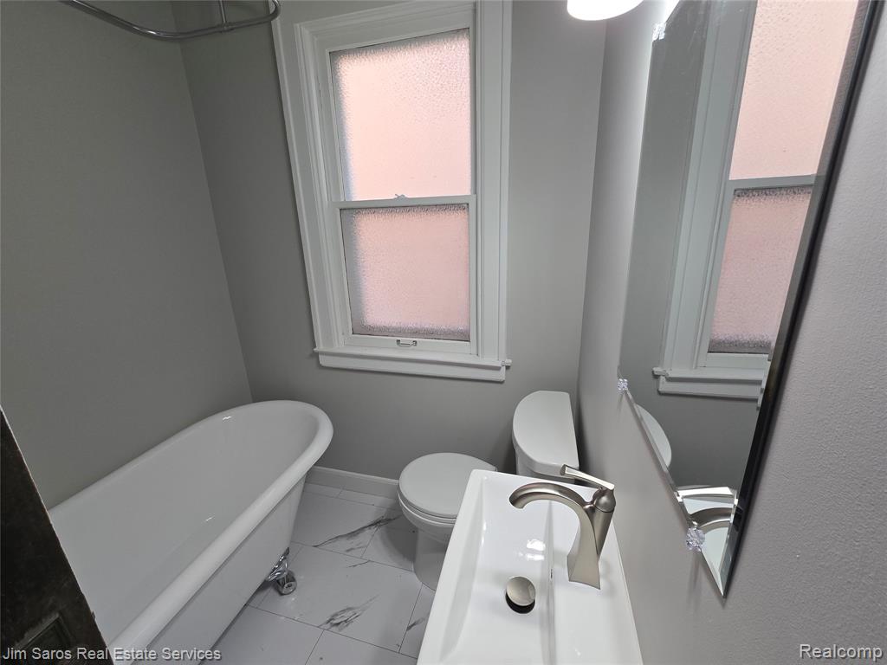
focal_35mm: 13
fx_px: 333
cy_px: 332
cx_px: 444
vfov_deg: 89.9
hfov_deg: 106.2
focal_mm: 2.2
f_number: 2.2
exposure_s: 1/60
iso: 64
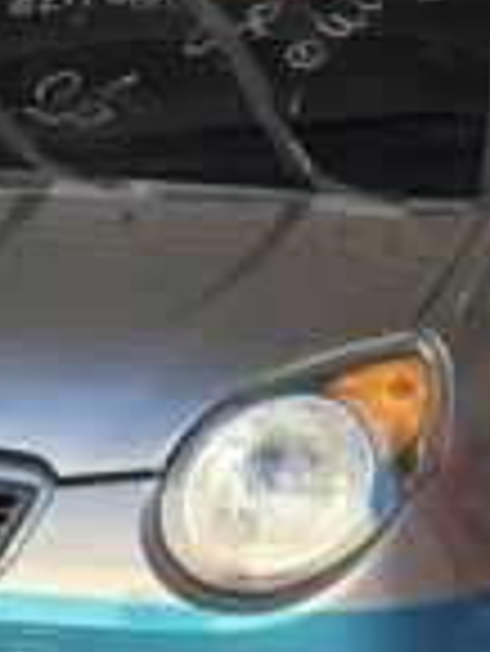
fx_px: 2488
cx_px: 13
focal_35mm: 132
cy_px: 292
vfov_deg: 14.9
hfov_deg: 11.2
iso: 80
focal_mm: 6.86
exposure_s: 1/962
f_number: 1.78
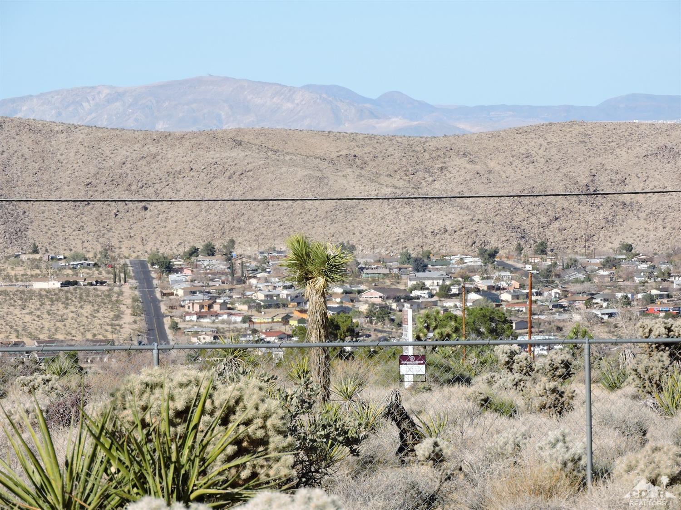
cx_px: 340
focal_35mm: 270
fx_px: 5310
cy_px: 255
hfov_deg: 7.3
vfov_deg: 5.5
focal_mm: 48.4
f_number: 5.5
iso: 100
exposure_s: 1/500
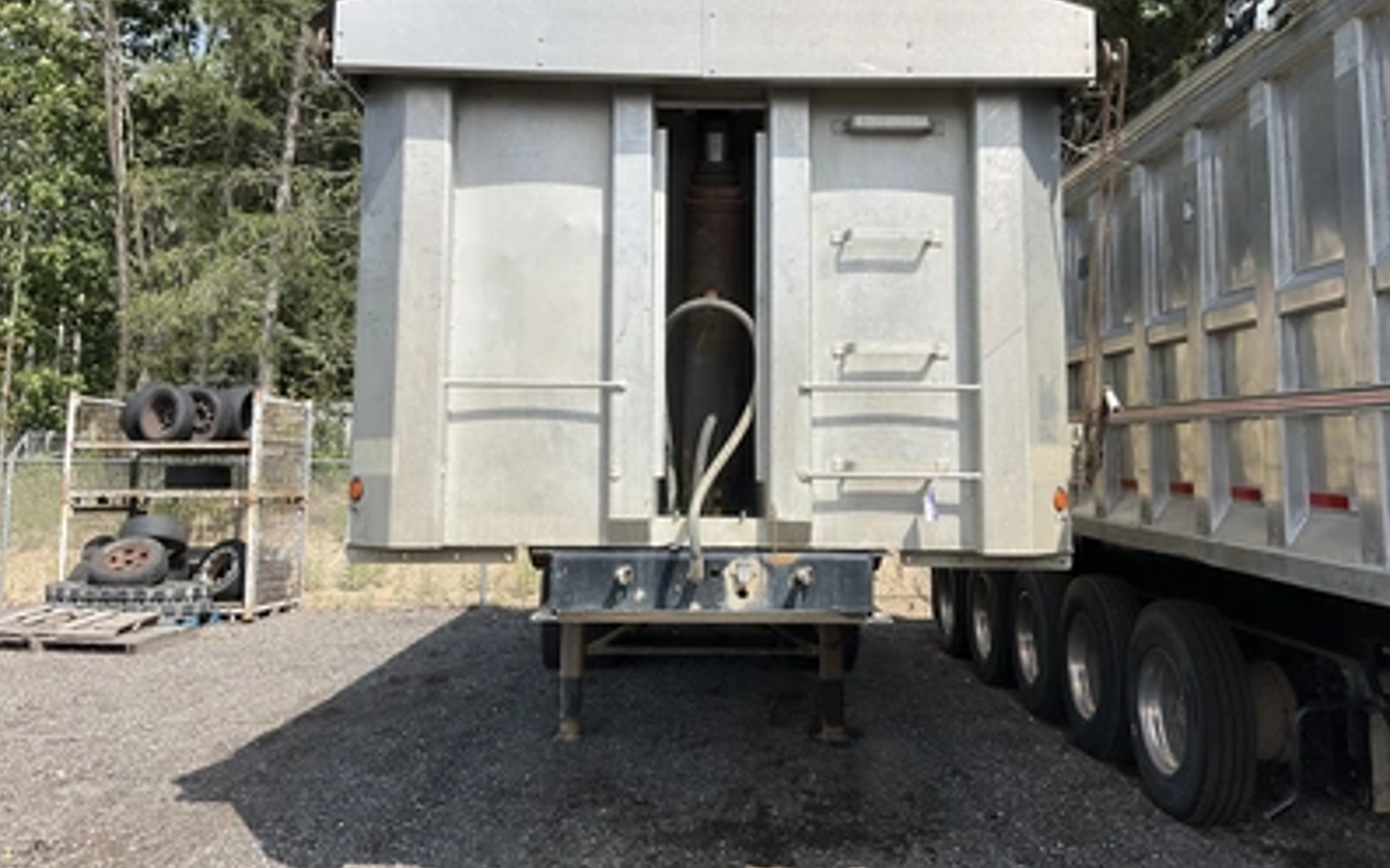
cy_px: 346
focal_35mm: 31
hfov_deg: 61.2
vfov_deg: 40.4
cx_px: 697
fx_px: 1174
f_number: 1.8
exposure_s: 1/1786
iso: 25
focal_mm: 3
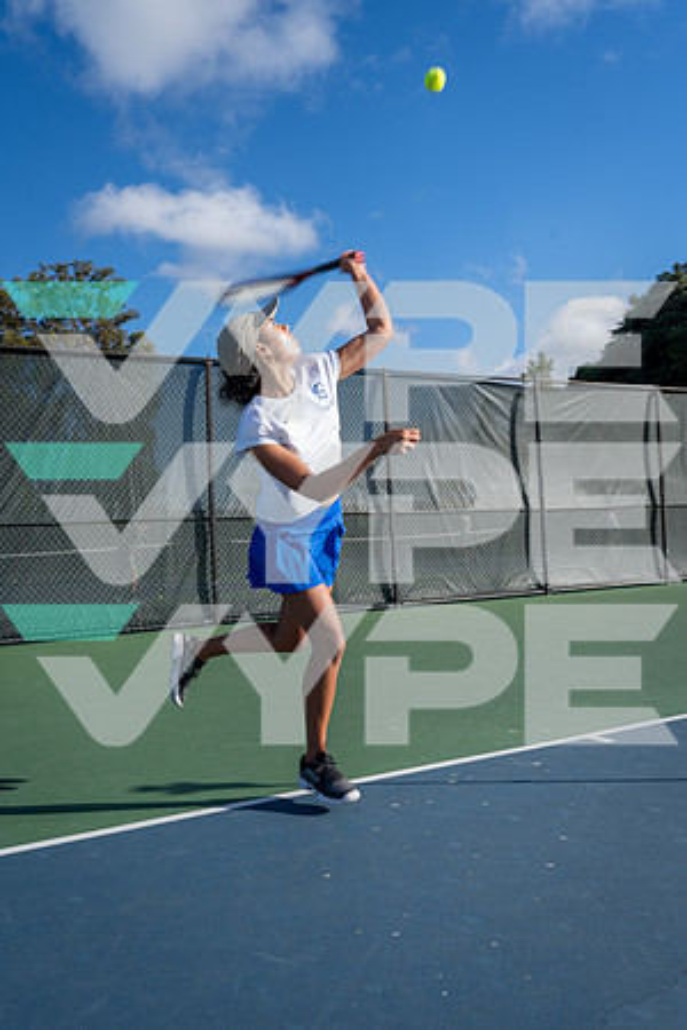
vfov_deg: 60.3
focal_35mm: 31
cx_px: 344
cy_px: 515
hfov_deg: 42.3
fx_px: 887
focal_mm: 31
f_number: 8
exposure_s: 1/250
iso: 100
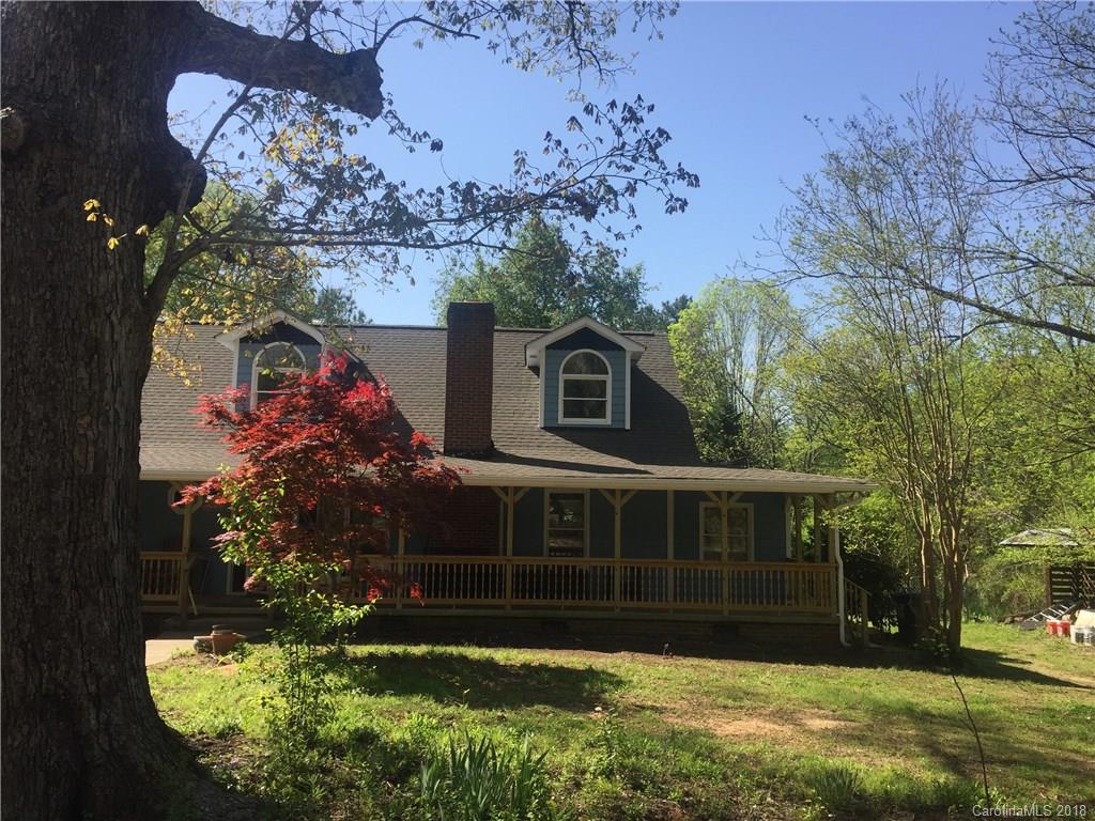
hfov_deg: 61.7
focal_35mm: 29
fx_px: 917
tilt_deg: +7.9
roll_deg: -2.1
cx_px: 548
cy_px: 410
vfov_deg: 48.2
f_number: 2.2
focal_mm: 4.15
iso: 32
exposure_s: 1/1319
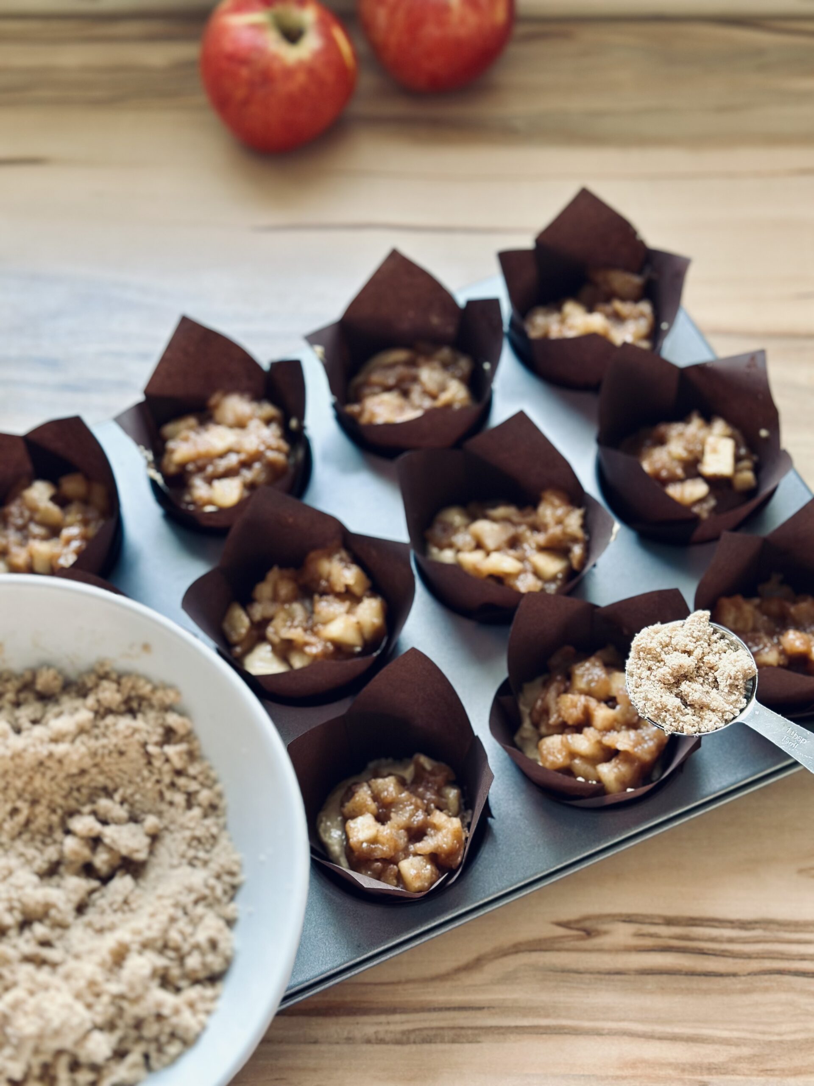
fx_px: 1505
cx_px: 407
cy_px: 543
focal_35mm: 48
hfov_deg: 30.3
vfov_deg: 39.7
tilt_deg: -60.0
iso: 125
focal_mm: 6.86
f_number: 1.78
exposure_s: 1/75
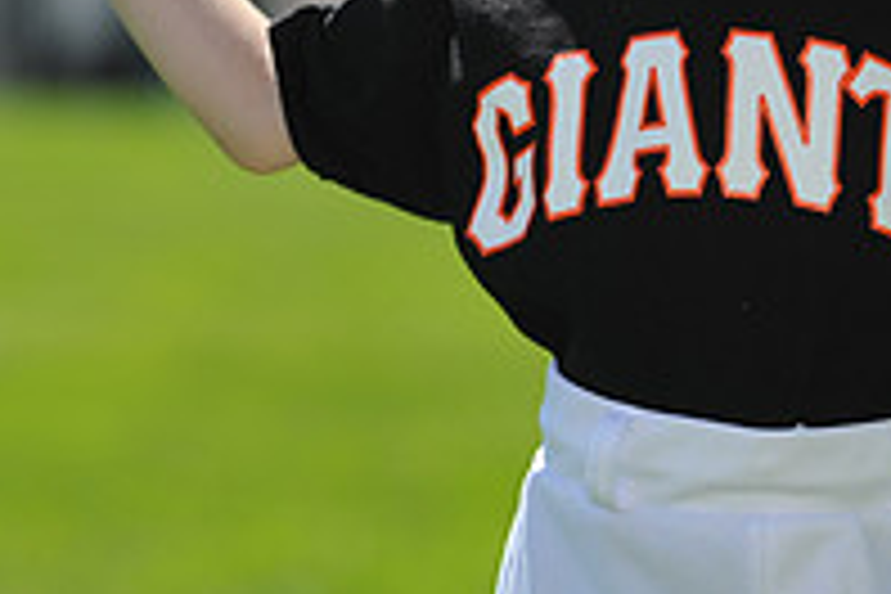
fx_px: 8687
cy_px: -166
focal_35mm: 351
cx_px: 608
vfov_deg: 3.9
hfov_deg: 5.9
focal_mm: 120
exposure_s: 1/1600
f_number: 4
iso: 200
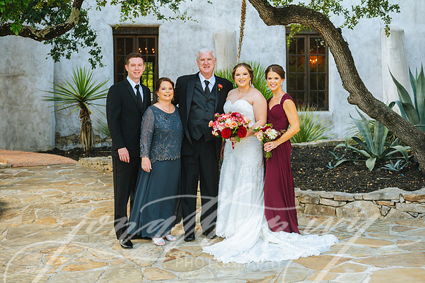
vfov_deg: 25.8
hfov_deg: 37.9
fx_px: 619
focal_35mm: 52
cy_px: 143
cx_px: 209
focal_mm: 48
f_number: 3.5
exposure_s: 1/400
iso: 320
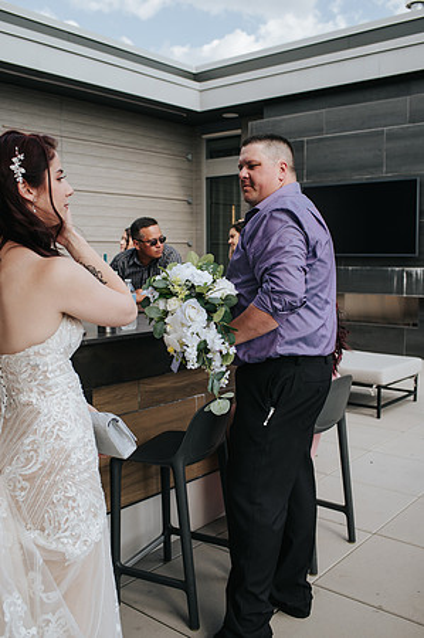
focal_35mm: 35
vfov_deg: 54.5
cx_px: 212
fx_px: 620
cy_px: 319
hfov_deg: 37.8
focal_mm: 35
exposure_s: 1/500
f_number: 3.5
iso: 140
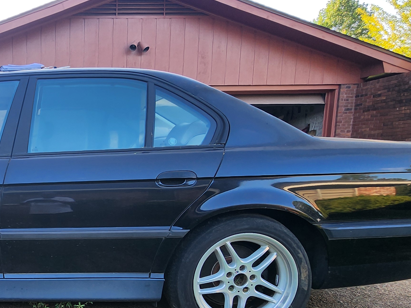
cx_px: 16
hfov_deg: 50.5
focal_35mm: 30
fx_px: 356
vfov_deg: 45.7
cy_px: 217
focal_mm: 2.2
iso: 50
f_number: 2.2
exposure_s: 1/201
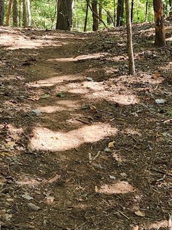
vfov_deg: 22.9
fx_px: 550
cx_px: -25
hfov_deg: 17.1
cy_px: 21
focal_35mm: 83
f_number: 1.8
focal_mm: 5.4
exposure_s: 1/180
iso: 100
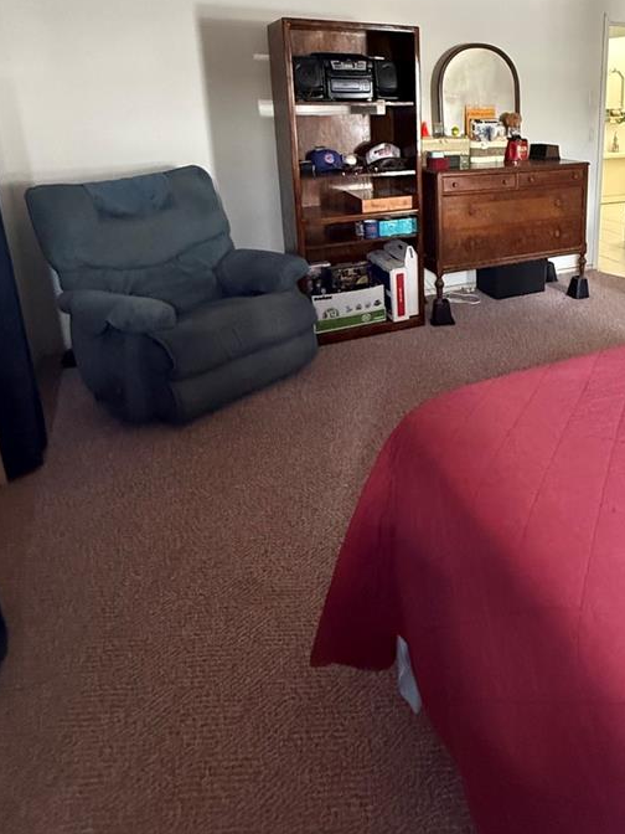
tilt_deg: -12.4
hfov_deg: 51.7
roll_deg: -0.9
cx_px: 492
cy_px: 249
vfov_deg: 66.6
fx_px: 602
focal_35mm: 25
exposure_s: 1/60
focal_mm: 2.22
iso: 800
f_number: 2.2
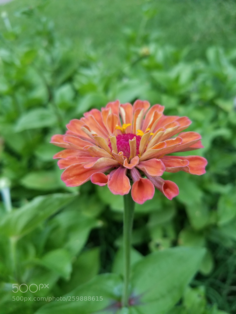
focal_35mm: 26
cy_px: 157
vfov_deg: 67.3
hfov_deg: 53.1
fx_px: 236
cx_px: 118
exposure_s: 1/120
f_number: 1.7
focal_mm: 4.25
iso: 200
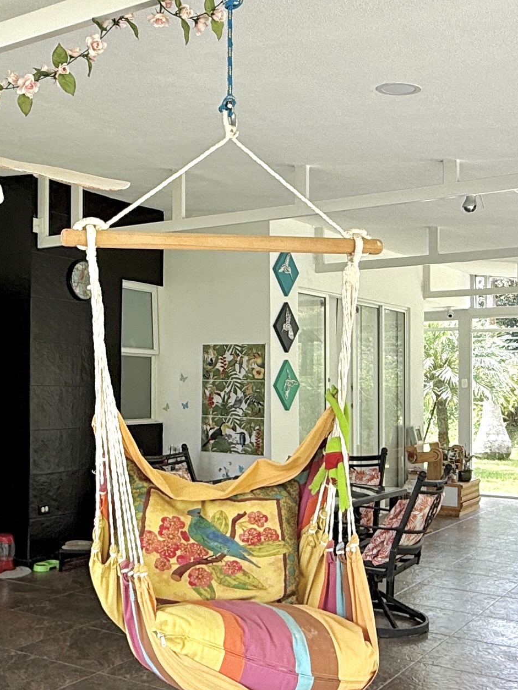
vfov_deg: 42.0
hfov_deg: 31.8
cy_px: 369
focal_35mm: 45
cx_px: 147
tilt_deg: +1.3
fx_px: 898
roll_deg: +0.0
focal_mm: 2.22
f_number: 2.2
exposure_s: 1/154
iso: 50
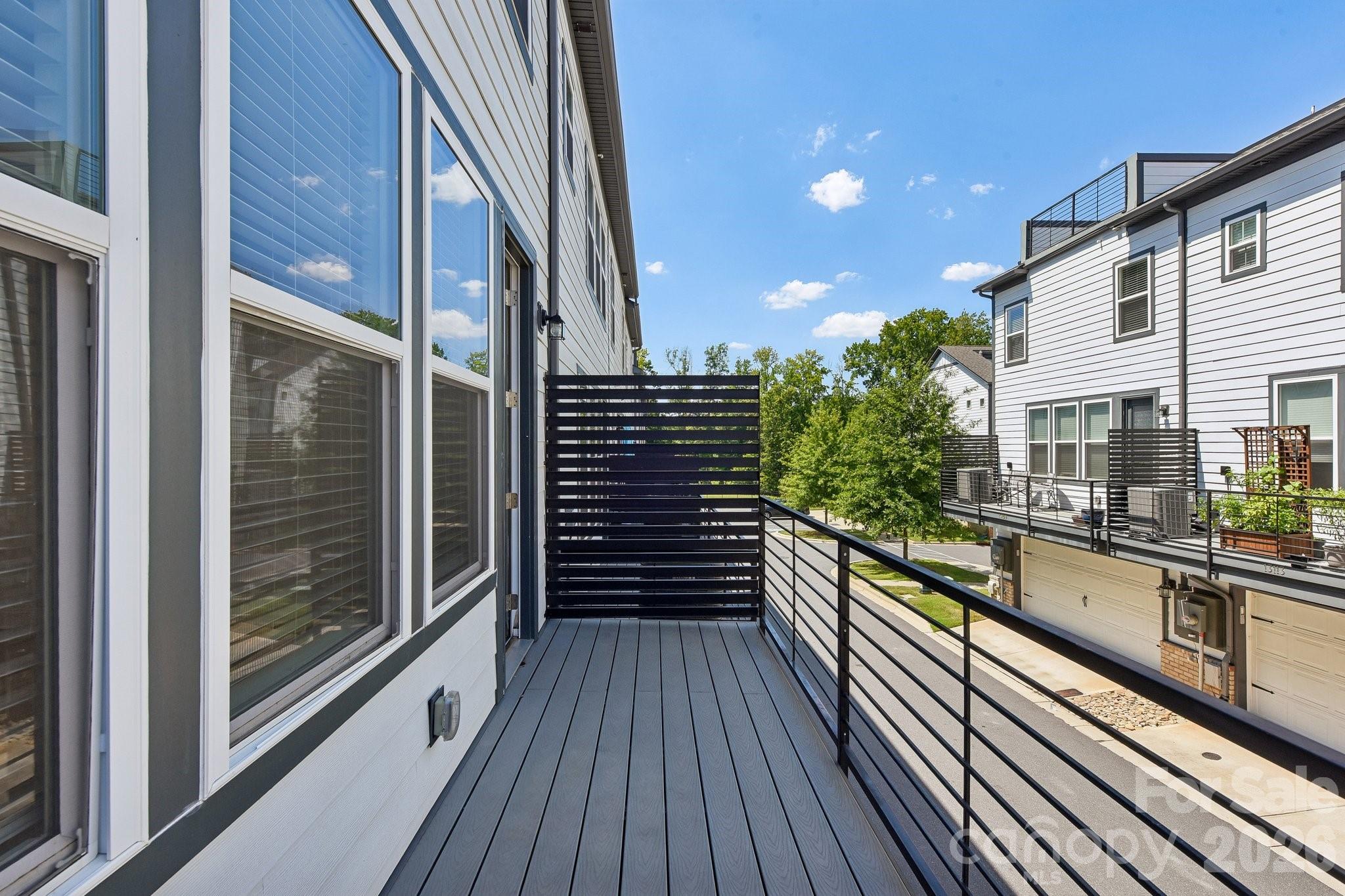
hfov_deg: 93.3
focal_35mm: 17
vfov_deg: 70.4
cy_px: 448
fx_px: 635
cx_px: 672
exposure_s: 1/250
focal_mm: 17
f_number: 11
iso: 200
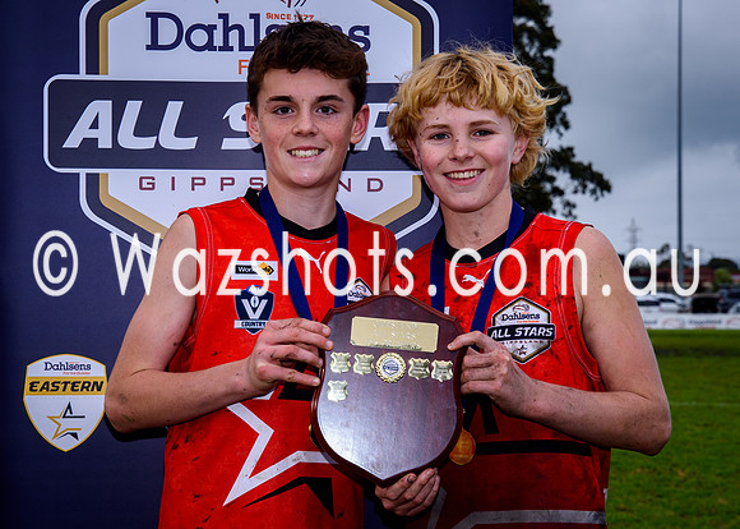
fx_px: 2007
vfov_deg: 15.0
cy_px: 283
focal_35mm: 96
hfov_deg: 20.9
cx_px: 321
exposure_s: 1/160
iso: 100
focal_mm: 44
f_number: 5.6
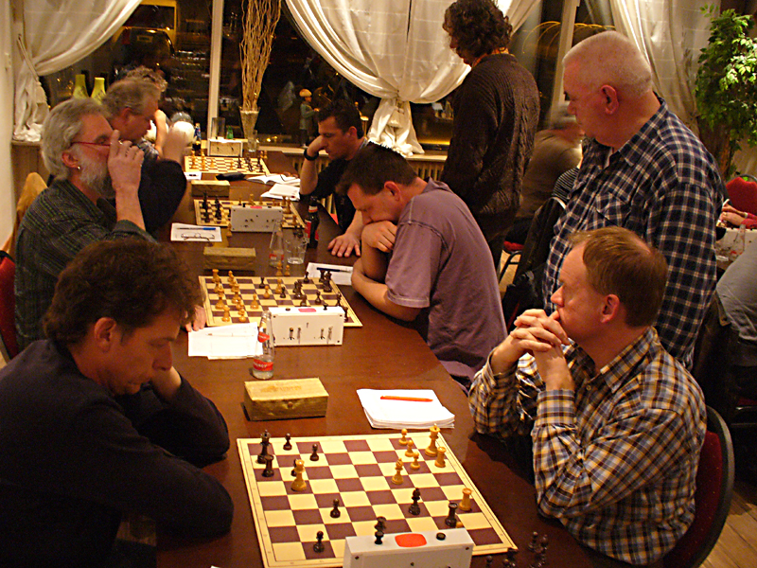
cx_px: 378
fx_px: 809
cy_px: 284
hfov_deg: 50.1
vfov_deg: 38.7
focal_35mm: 37
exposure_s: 1/8
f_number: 2.8
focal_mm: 6.1
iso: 200
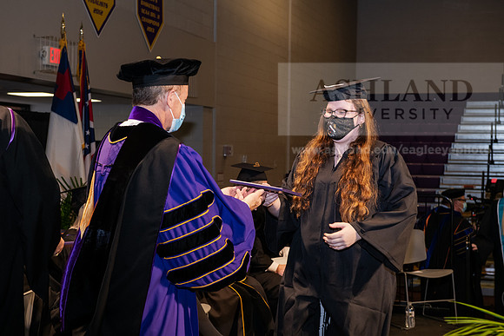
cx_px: 252
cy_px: 168
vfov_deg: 21.9
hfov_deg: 32.4
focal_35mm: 62
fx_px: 868
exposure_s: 1/200
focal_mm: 62
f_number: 6.3
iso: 1600
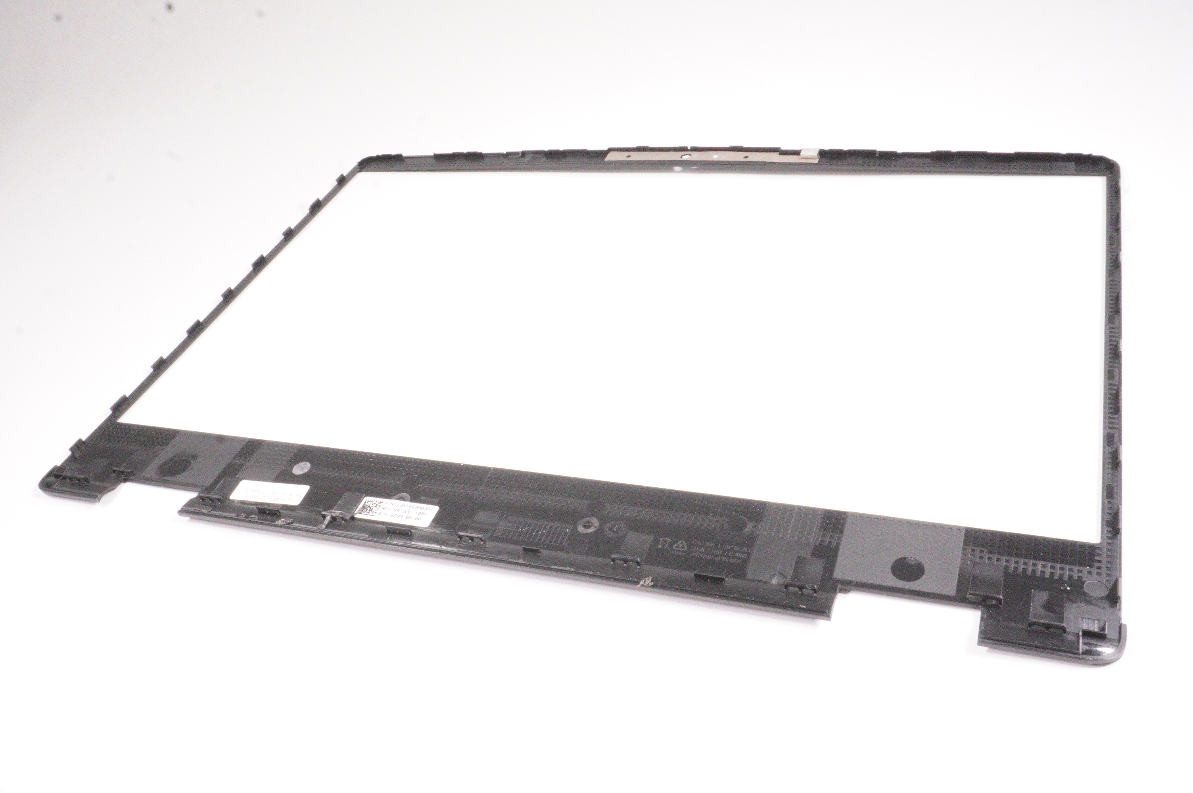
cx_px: 596
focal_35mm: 32
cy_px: 396
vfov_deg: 41.6
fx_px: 1043
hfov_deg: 59.5
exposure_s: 1/200
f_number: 22
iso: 12800
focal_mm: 21
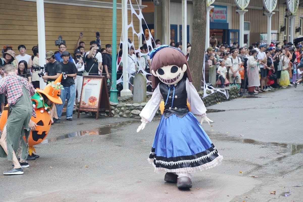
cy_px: 101
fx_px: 631
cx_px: 152
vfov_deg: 18.2
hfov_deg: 27.0
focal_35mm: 75
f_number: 4
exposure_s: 1/160
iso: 1250
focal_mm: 75
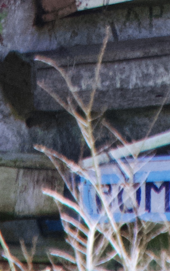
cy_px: -488
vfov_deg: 0.9
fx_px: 17123
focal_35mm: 2311
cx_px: 225
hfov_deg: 0.6
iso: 640
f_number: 6.3
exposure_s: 1/125
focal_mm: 209
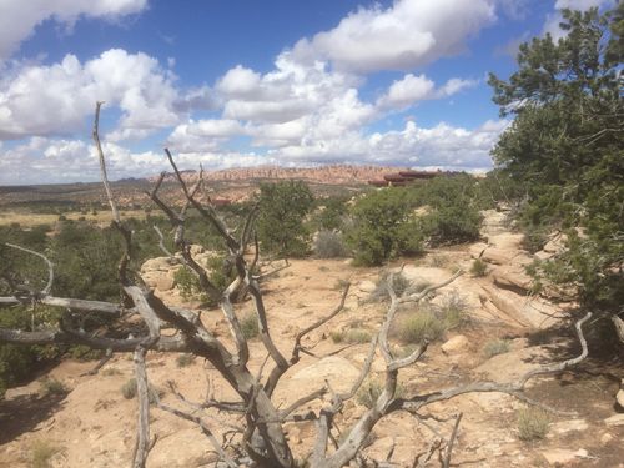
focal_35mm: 29
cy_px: 234
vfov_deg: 48.2
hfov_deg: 61.7
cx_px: 312
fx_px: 523
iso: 32
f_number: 2.2
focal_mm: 4.15
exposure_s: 1/3300
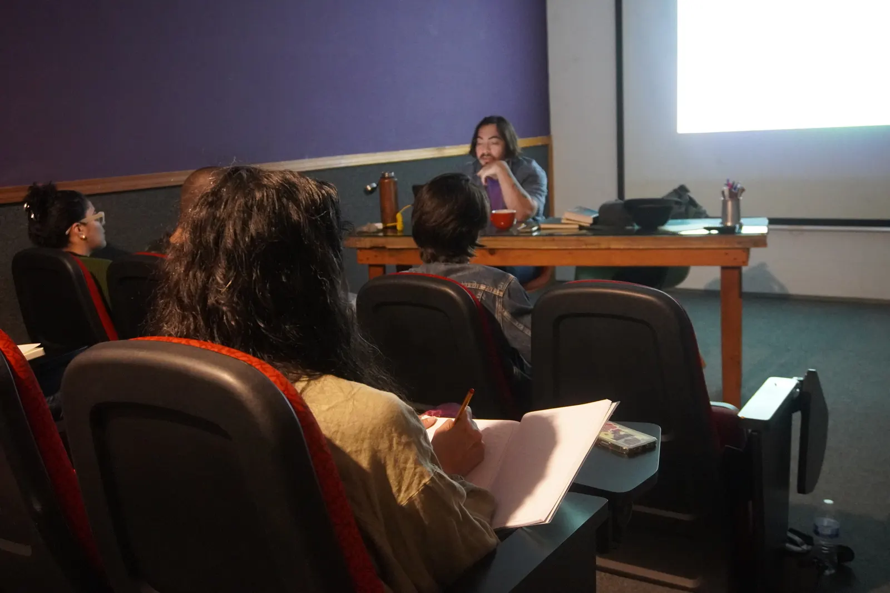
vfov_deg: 36.9
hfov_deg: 53.1
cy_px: 296
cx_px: 445
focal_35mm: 36
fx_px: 890
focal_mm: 24
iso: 6400
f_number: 4.5
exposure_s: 1/25
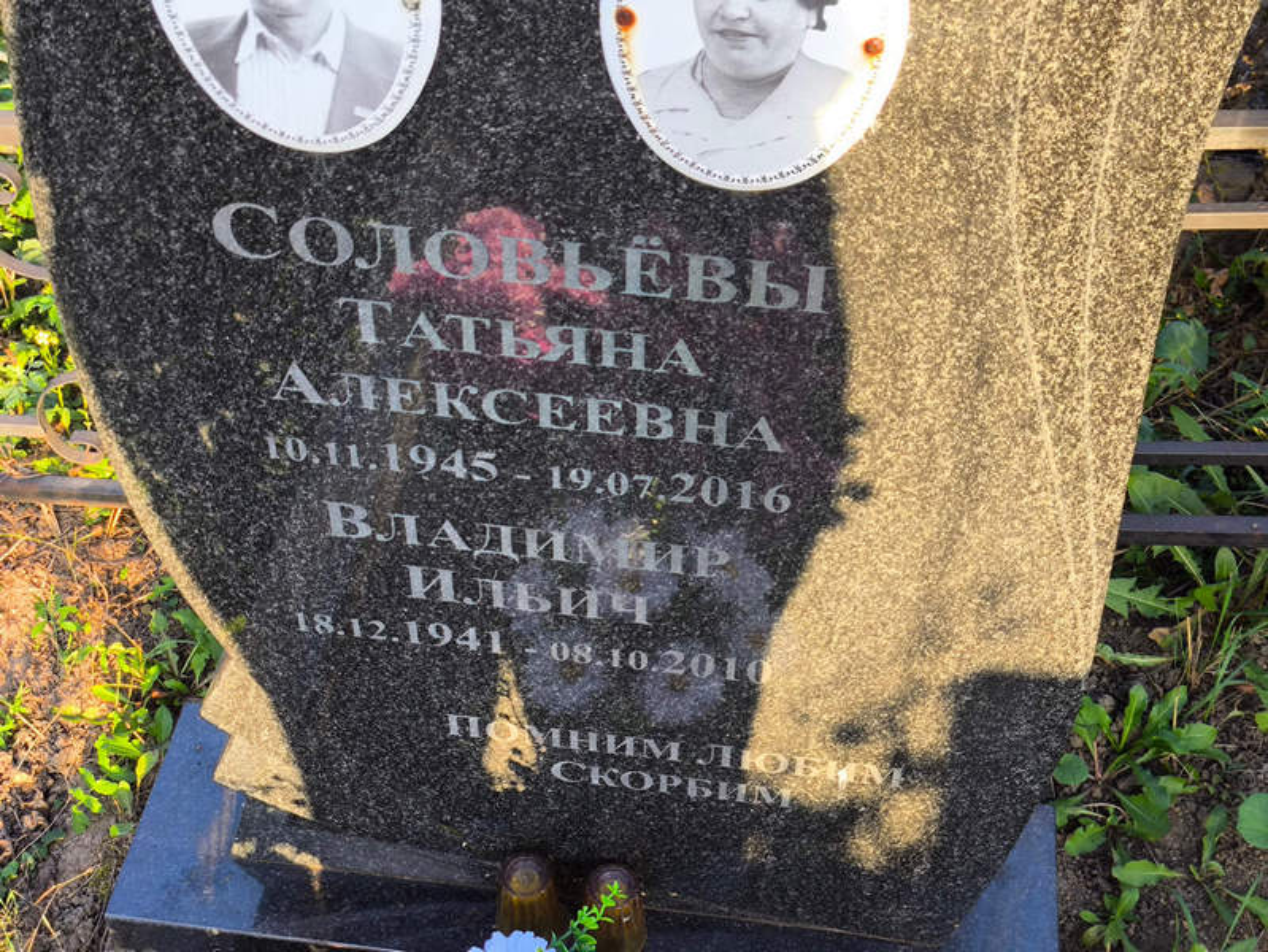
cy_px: 476
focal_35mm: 50
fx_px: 1832
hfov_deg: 38.2
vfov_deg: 29.1
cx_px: 634
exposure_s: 1/161
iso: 50
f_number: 1.7
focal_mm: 4.71
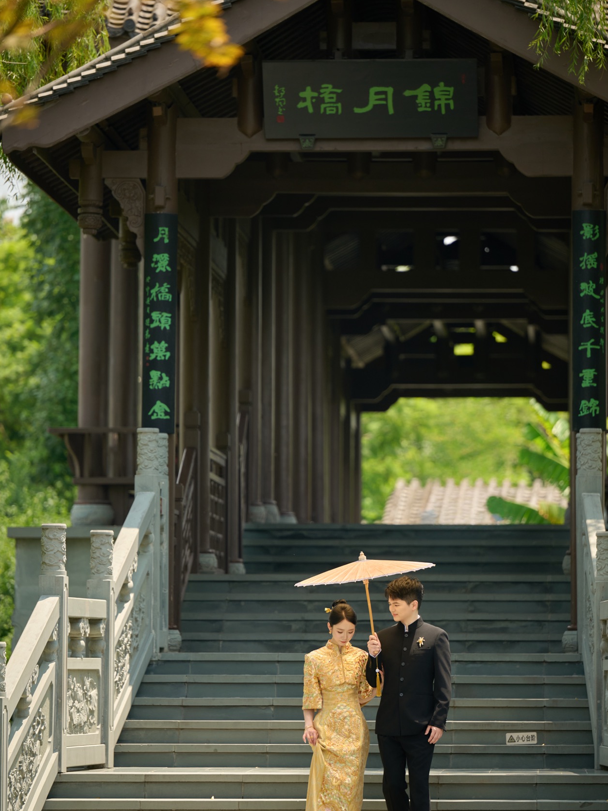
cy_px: 449
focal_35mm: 188
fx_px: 4402
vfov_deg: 10.5
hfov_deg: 7.9
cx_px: 310
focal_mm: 170
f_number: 2.8
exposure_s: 1/1600
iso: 200
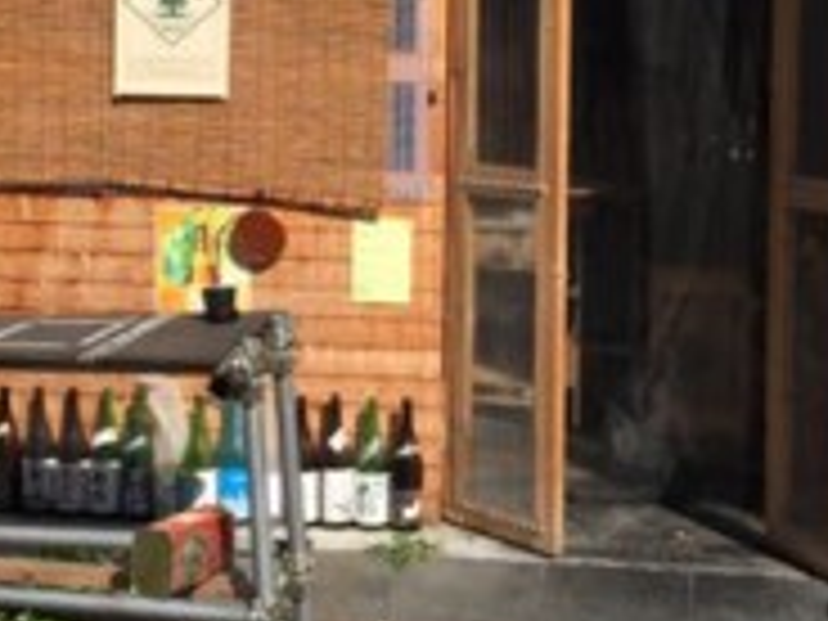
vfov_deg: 20.7
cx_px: 405
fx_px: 1698
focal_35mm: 71
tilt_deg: -4.9
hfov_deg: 27.4
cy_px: 212
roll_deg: -1.1
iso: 32
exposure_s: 1/2639
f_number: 2.2
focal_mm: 4.15
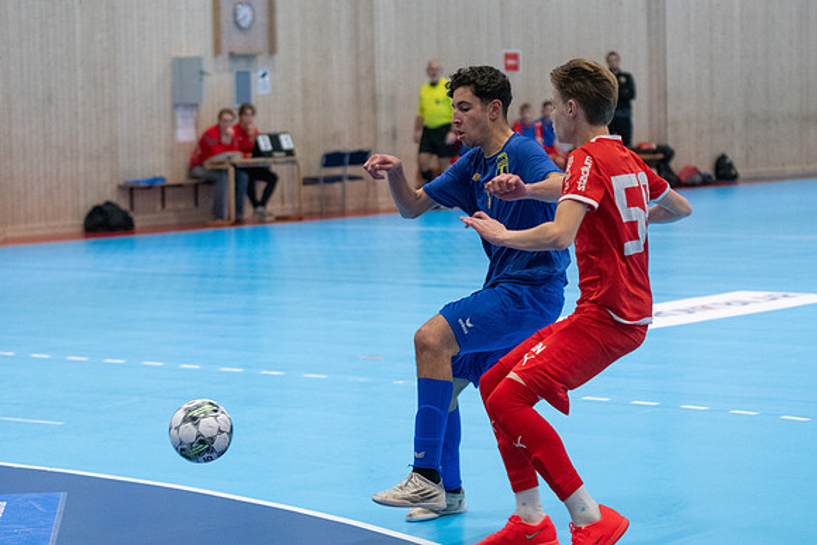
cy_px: 272
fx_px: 2383
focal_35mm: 105
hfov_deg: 19.5
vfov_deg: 13.0
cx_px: 408
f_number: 3.2
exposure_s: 1/640
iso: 4000
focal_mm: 70
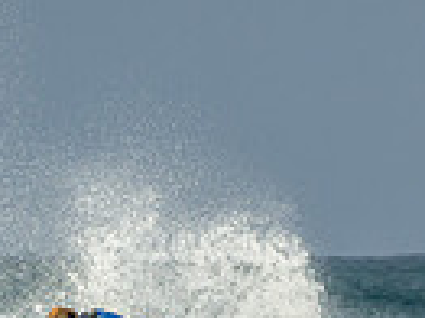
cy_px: 391
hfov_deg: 1.5
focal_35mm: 1312
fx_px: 16093
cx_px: 363
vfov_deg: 1.1
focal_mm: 200
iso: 200
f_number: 5.6
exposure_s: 1/800
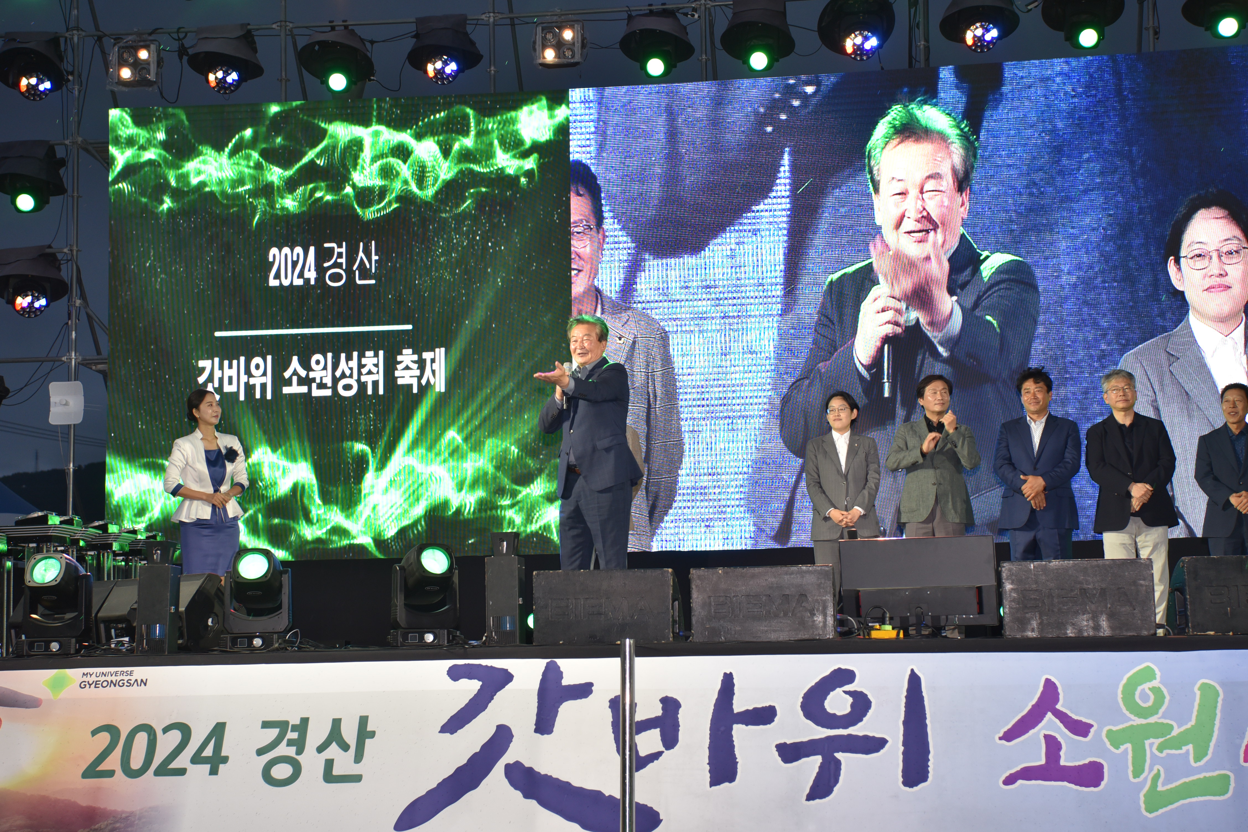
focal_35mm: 70
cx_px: 624
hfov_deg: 28.8
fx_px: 2426
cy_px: 416
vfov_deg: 19.5
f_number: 5.6
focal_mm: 70
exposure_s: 1/125
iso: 800
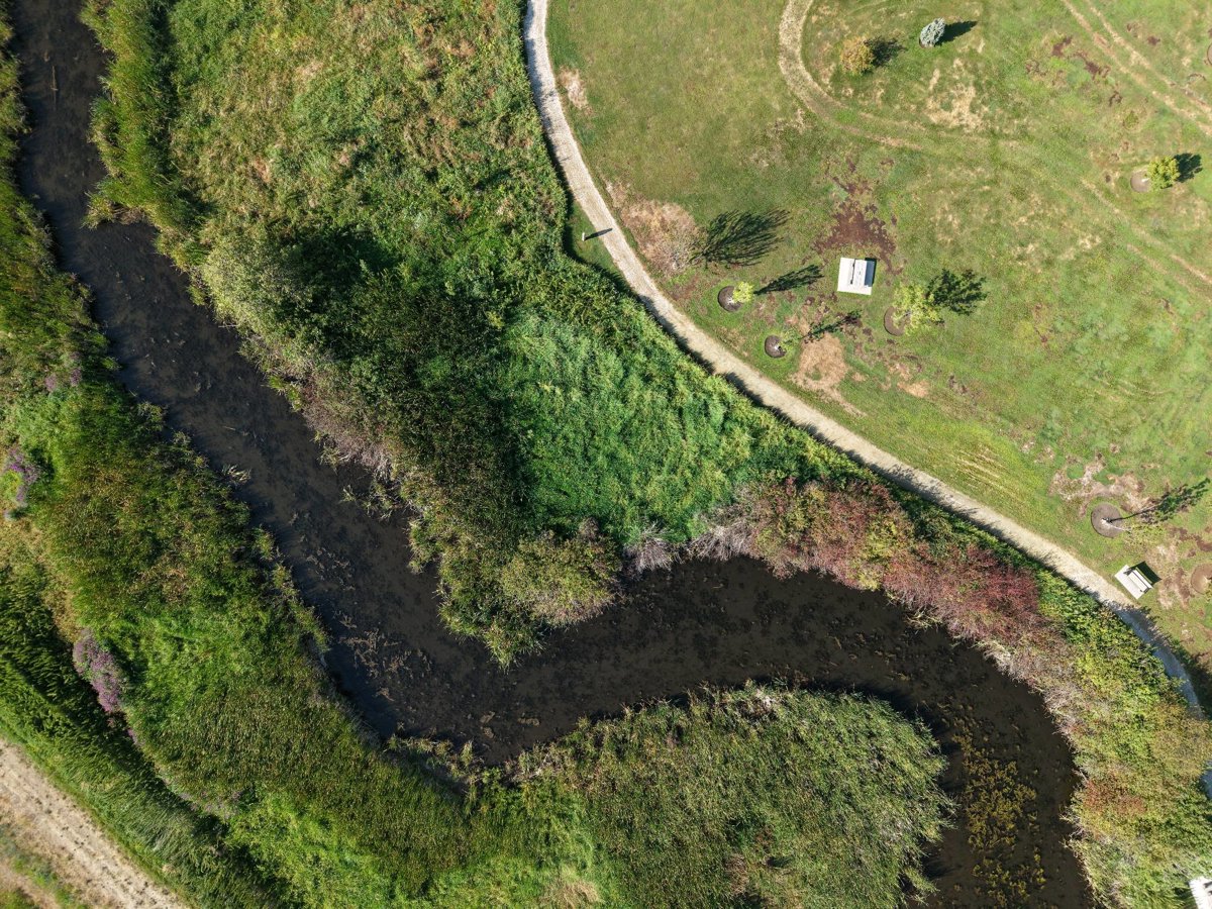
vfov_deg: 56.8
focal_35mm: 24
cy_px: 454
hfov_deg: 71.6
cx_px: 606
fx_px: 840
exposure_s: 1/160
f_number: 1.8
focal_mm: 8.67
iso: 100
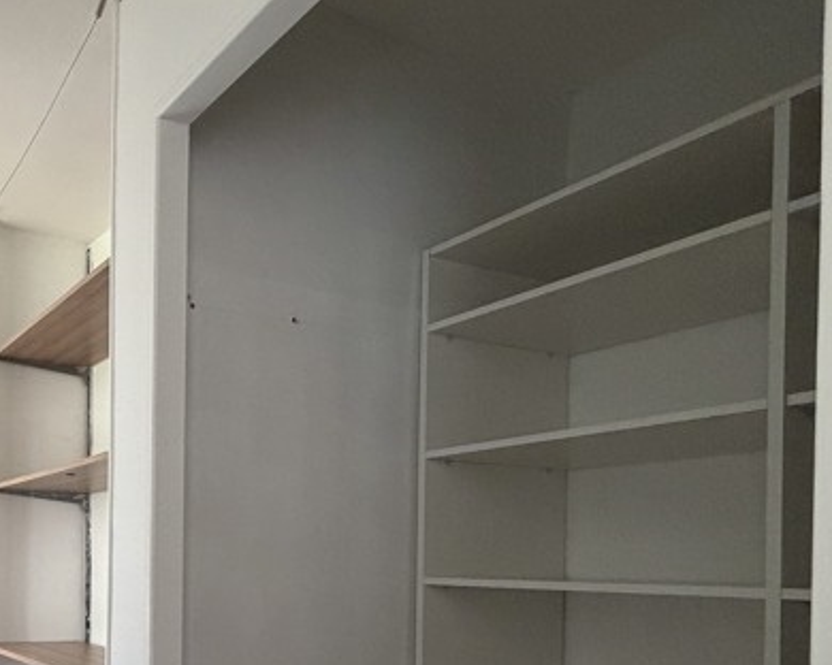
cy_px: 563
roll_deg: -0.3
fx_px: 689
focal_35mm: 28
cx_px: -17
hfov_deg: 49.5
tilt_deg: +0.2
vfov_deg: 47.7
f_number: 2.2
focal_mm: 2.22
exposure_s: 1/60
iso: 500
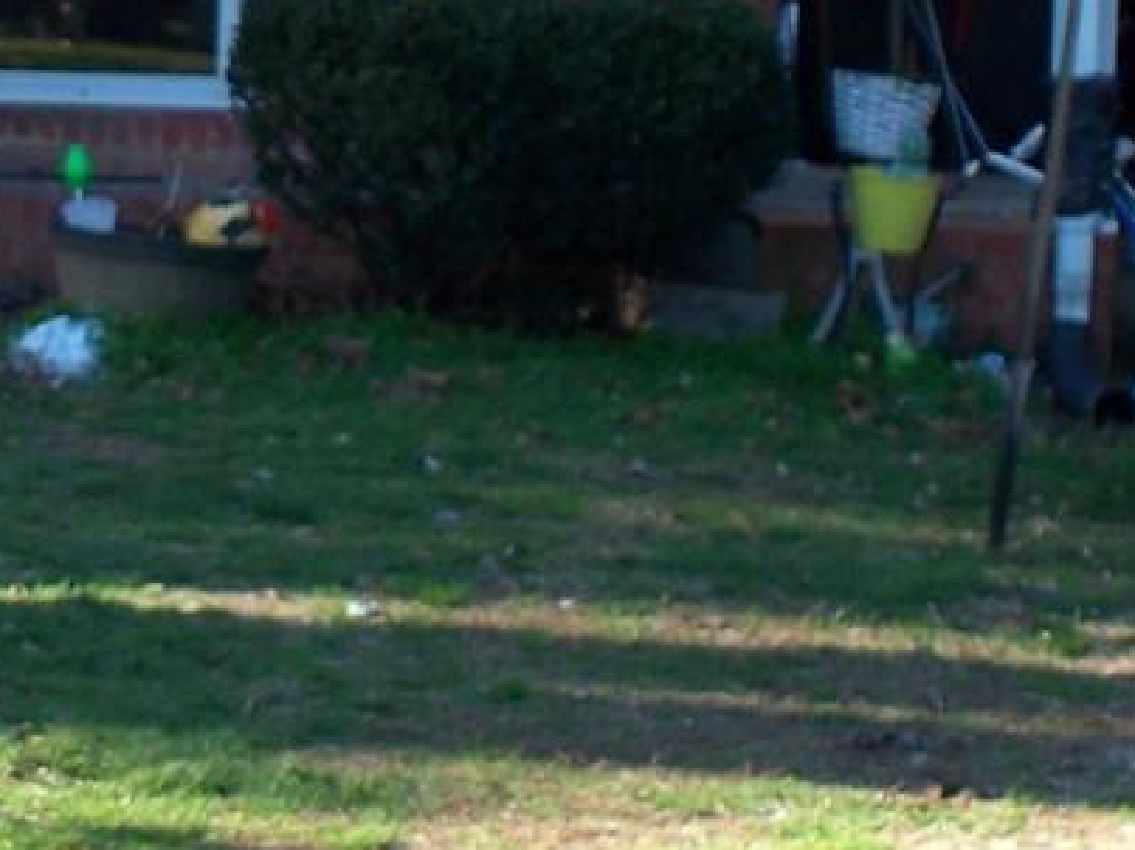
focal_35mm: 183
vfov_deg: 8.0
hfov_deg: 10.6
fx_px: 5998
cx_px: -200
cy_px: -250
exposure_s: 1/125
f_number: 2.8
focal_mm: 7.54
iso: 64
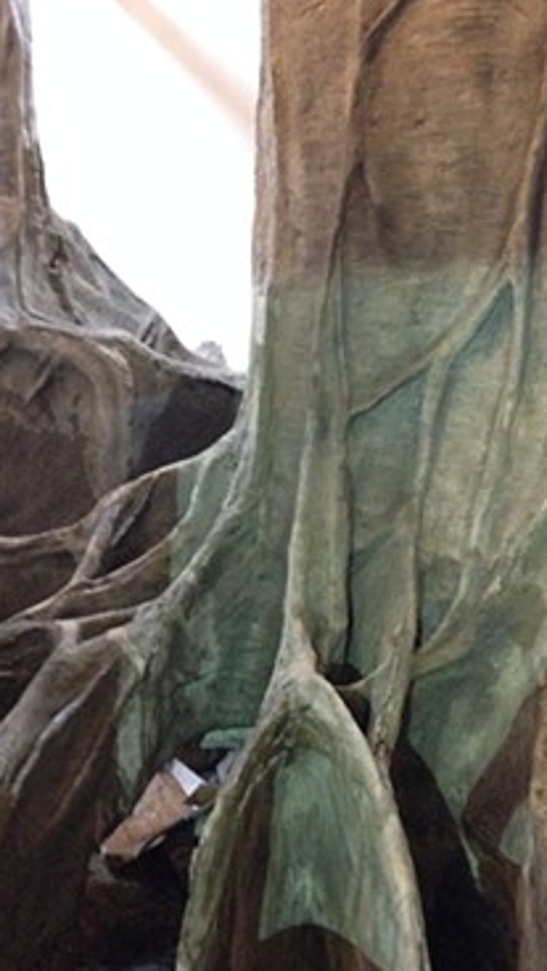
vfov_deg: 43.7
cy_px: 511
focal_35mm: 47
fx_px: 1209
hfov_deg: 25.5
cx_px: 251
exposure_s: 1/15
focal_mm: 4.1
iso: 800
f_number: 2.4
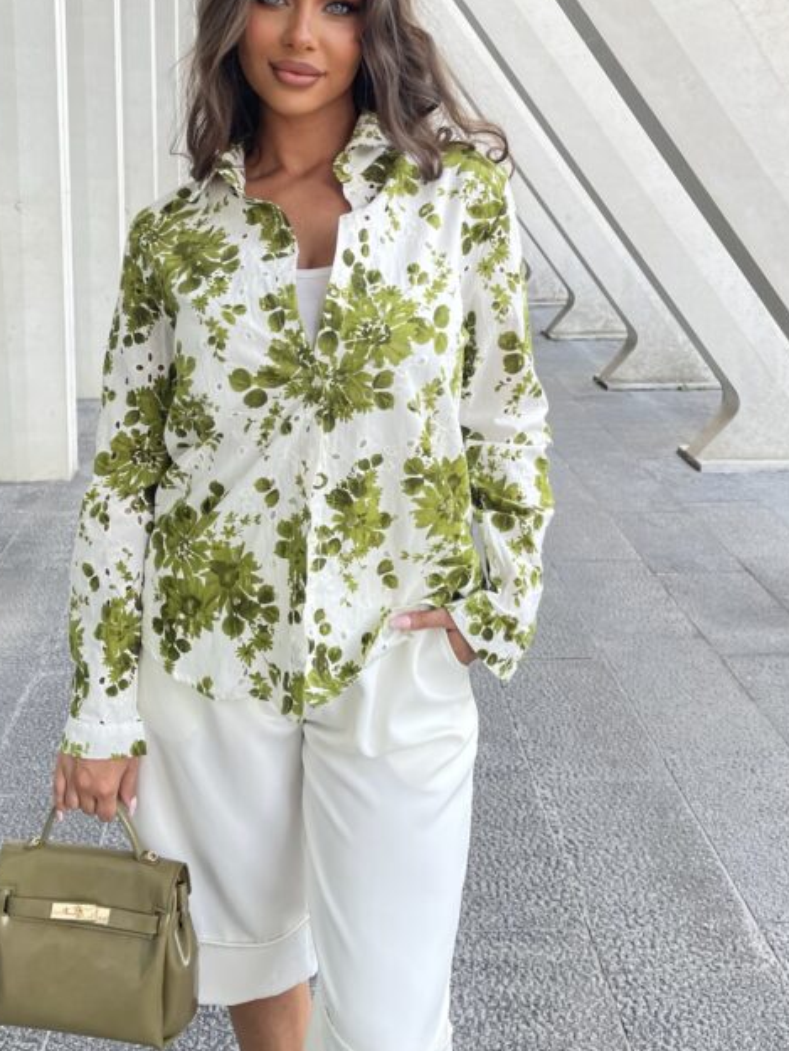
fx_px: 972
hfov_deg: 44.0
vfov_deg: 56.6
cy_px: 446
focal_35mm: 32
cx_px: 320
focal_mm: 5.1
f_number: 1.6
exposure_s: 1/121
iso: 40
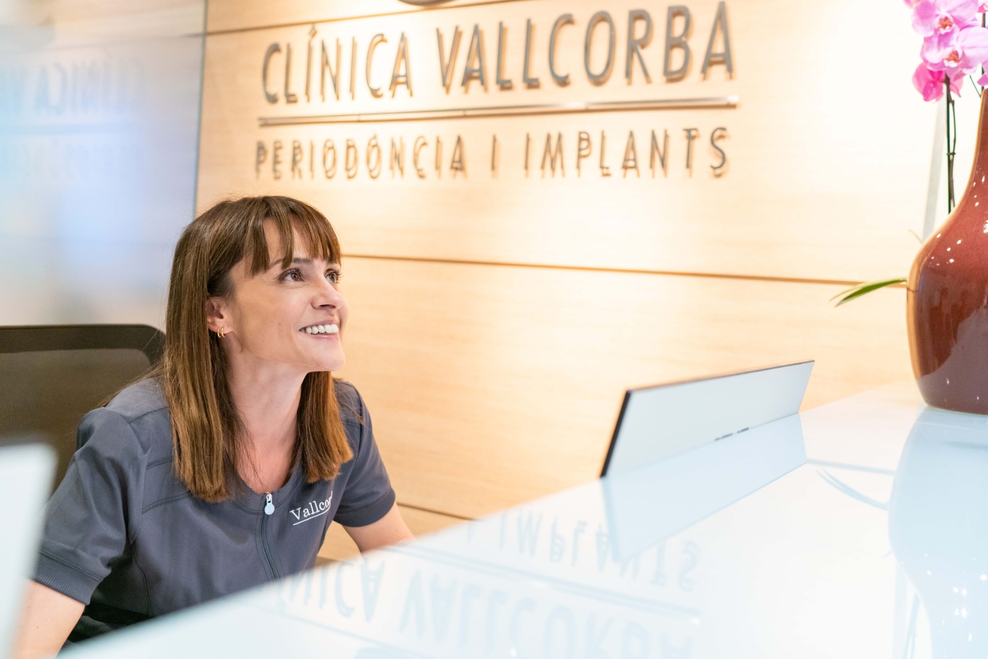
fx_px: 961
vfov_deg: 37.9
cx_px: 494
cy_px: 330
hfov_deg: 54.4
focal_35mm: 35
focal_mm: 35
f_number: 3.2
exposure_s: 1/320
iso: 2000
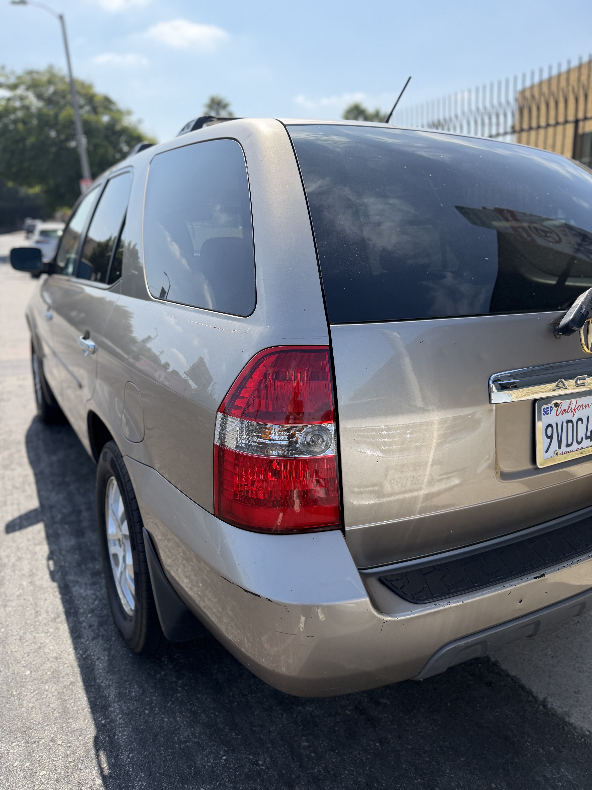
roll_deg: +2.7
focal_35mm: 24
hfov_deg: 56.8
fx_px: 547
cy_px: 395
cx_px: 296
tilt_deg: -17.3
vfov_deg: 71.6
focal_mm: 6.76
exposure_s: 1/2907
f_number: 1.78
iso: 100
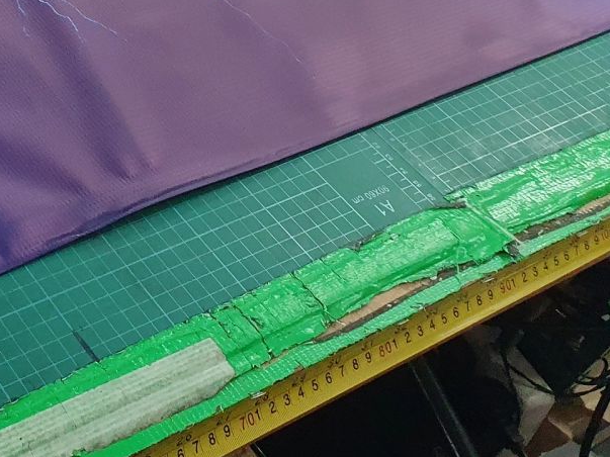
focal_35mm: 69
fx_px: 1216
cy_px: -115
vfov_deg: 19.8
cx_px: -197
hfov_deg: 24.4
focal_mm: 4.32
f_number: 2.4
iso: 320
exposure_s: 1/100
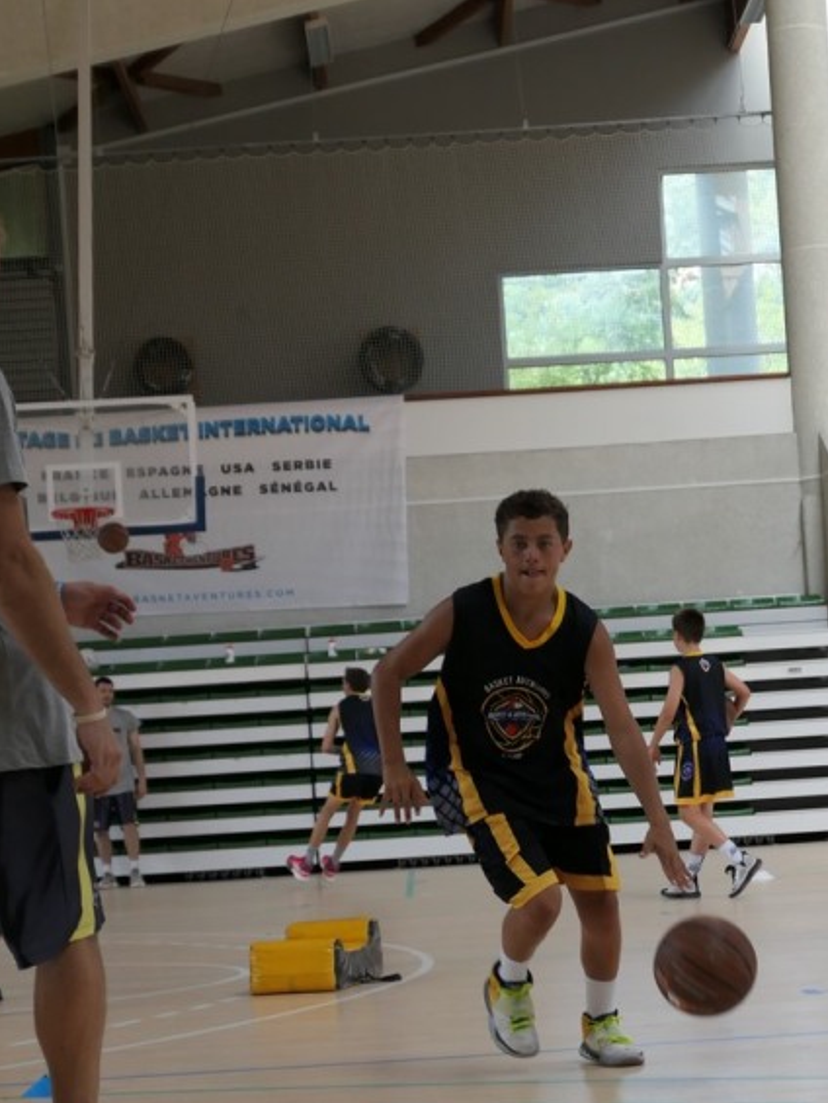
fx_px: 3252
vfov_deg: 19.2
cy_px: 765
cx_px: 445
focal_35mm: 102
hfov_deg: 14.5
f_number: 2.8
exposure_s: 1/500
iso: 640
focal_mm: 24.2
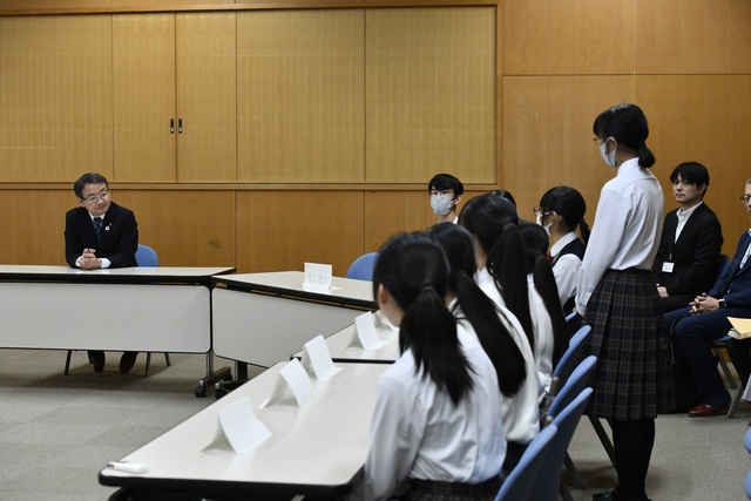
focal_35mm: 70
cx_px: 376
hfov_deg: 28.8
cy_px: 250
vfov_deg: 19.5
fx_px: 1461
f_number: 7.1
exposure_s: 1/250
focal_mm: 70
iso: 6400
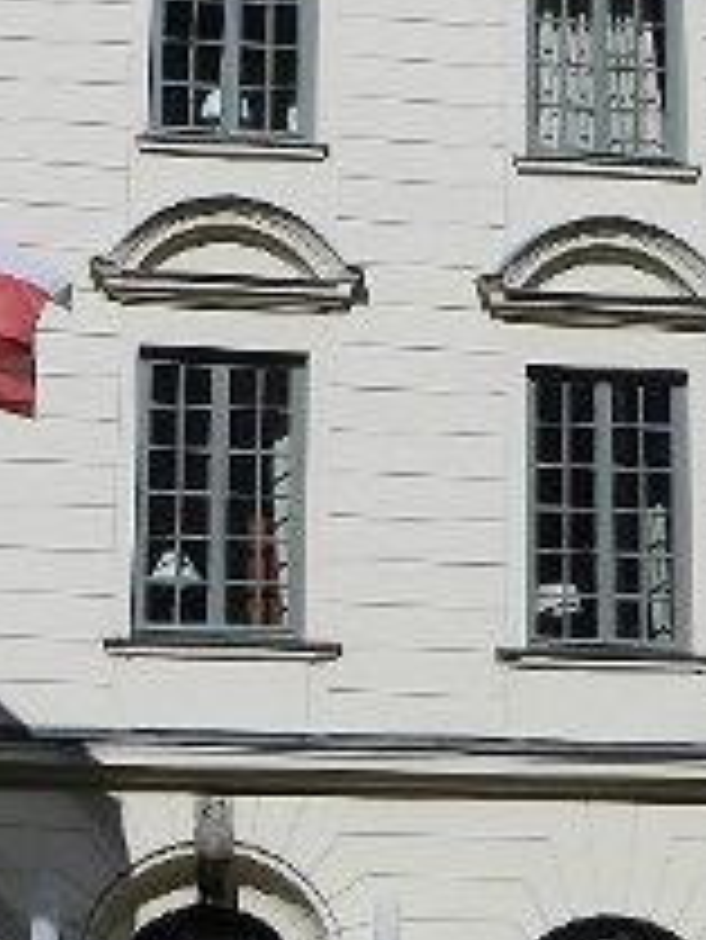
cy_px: 326
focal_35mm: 119
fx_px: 3233
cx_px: 366
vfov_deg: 16.5
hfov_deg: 12.5
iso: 160
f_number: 8
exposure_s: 1/800
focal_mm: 6.9
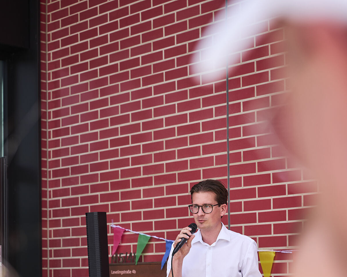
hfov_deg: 21.5
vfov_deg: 17.0
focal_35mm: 89
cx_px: 174
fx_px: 914
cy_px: 260
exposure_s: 1/640
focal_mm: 63
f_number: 4
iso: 250
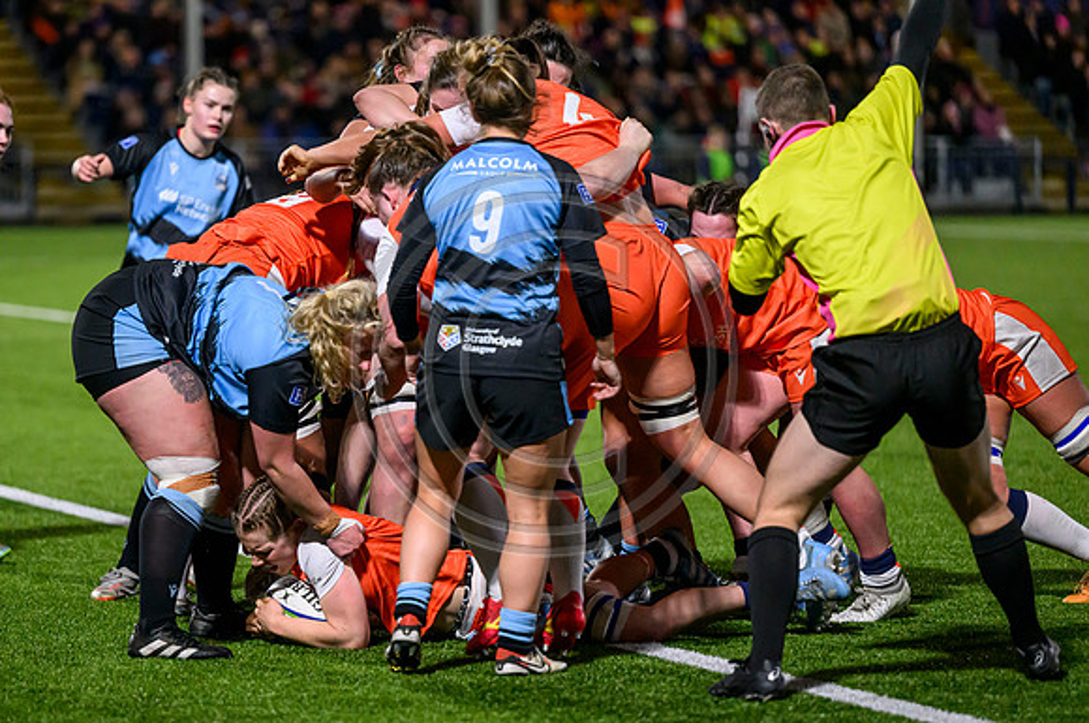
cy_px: 436
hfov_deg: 10.4
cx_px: 436
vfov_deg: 6.9
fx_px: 5990
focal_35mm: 198
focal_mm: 165
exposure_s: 1/1250
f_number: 2.8
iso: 5000
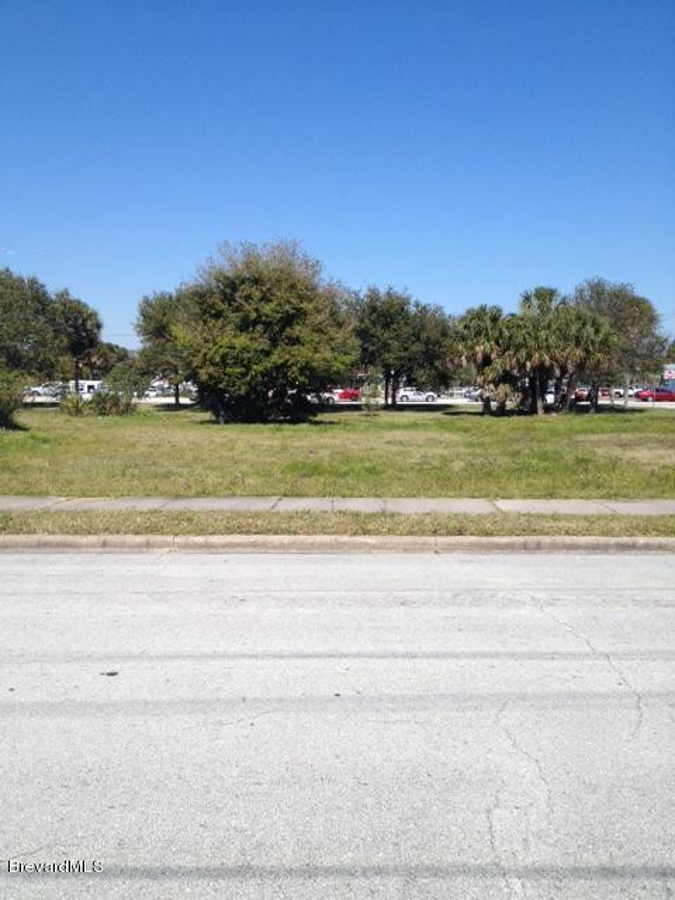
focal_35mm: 35
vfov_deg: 52.6
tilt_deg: -7.8
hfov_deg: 40.7
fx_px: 910
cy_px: 450
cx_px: 338
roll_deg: +0.0
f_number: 2.4
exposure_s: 1/2045
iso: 50
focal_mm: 4.28
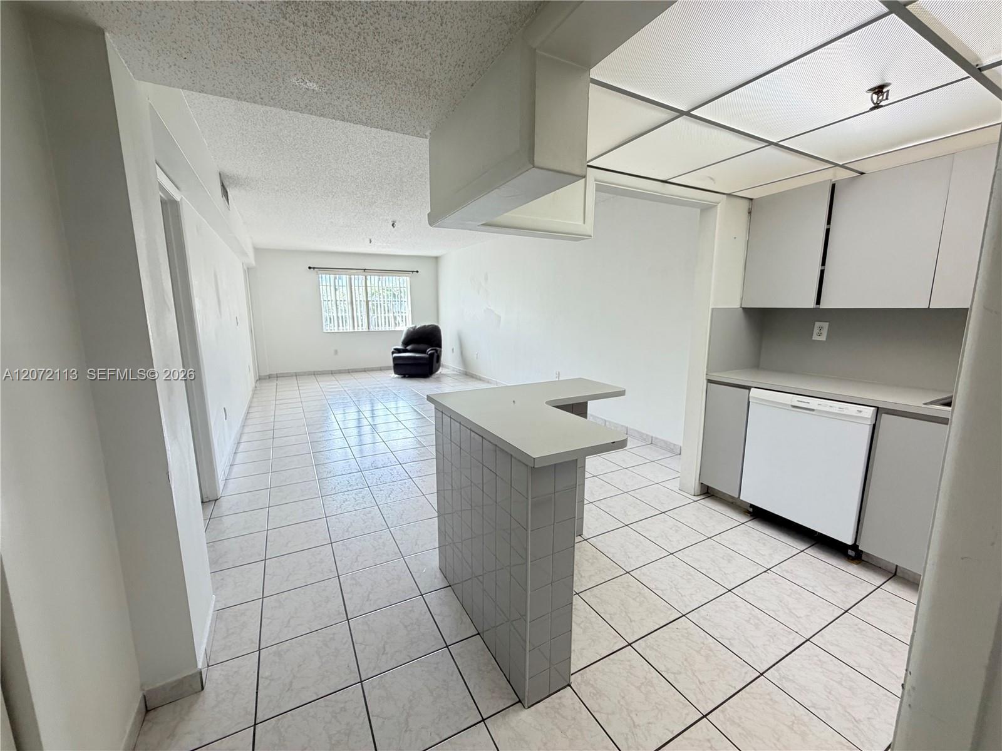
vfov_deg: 85.7
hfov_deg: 102.1
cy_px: 376
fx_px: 405
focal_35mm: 14
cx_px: 501
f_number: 2.2
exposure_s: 1/60
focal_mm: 2.22
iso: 200
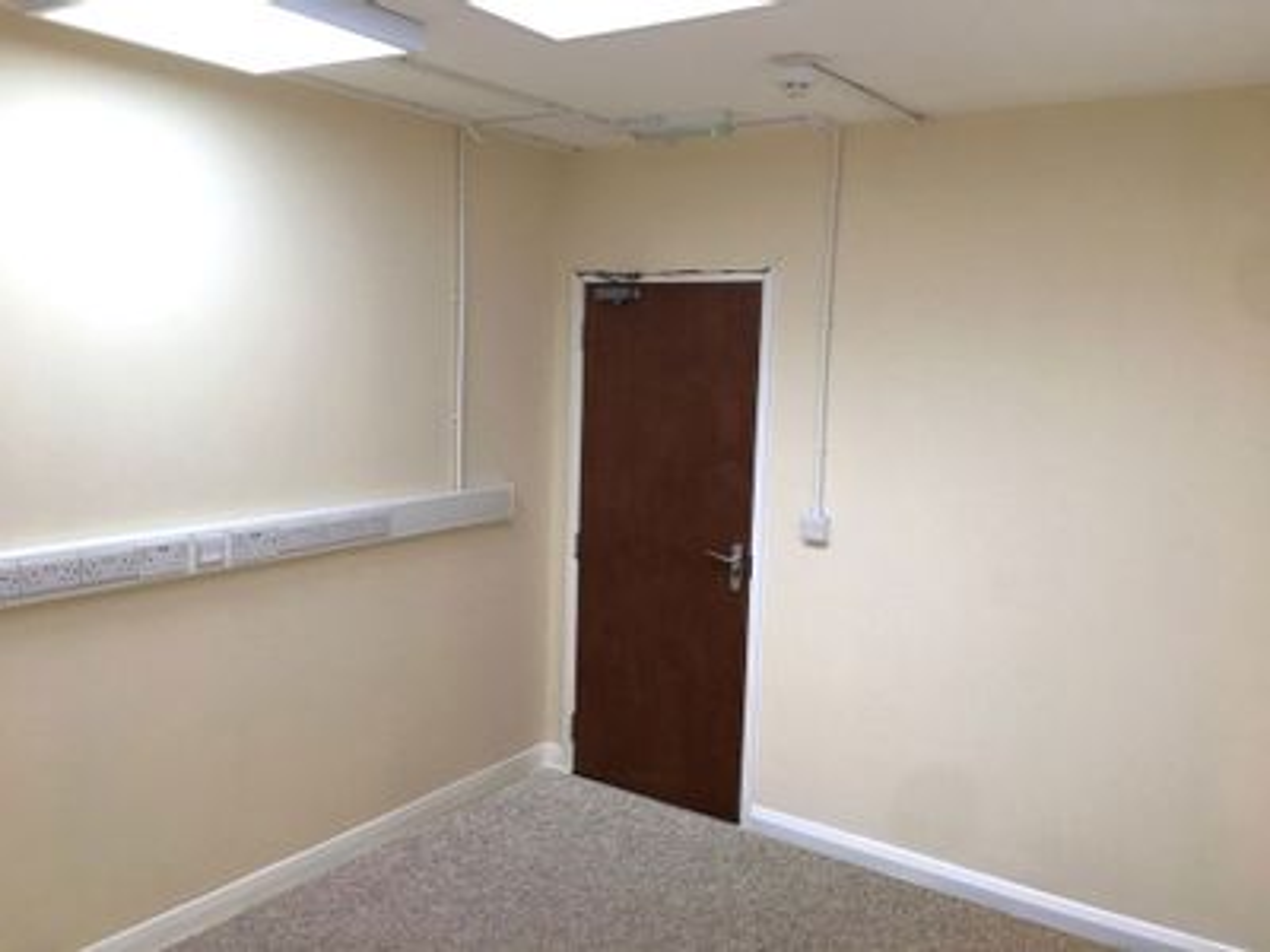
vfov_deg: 48.2
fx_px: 1064
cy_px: 476
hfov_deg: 61.7
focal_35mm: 29
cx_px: 635
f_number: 2.2
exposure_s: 1/100
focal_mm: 4.15
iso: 40
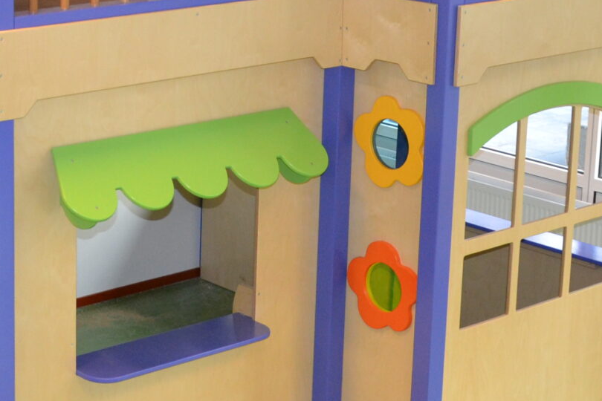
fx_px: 1665
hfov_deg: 20.1
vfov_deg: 13.7
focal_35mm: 100
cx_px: 59
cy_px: 74
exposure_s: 1/60
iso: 800
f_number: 3.8
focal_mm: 21
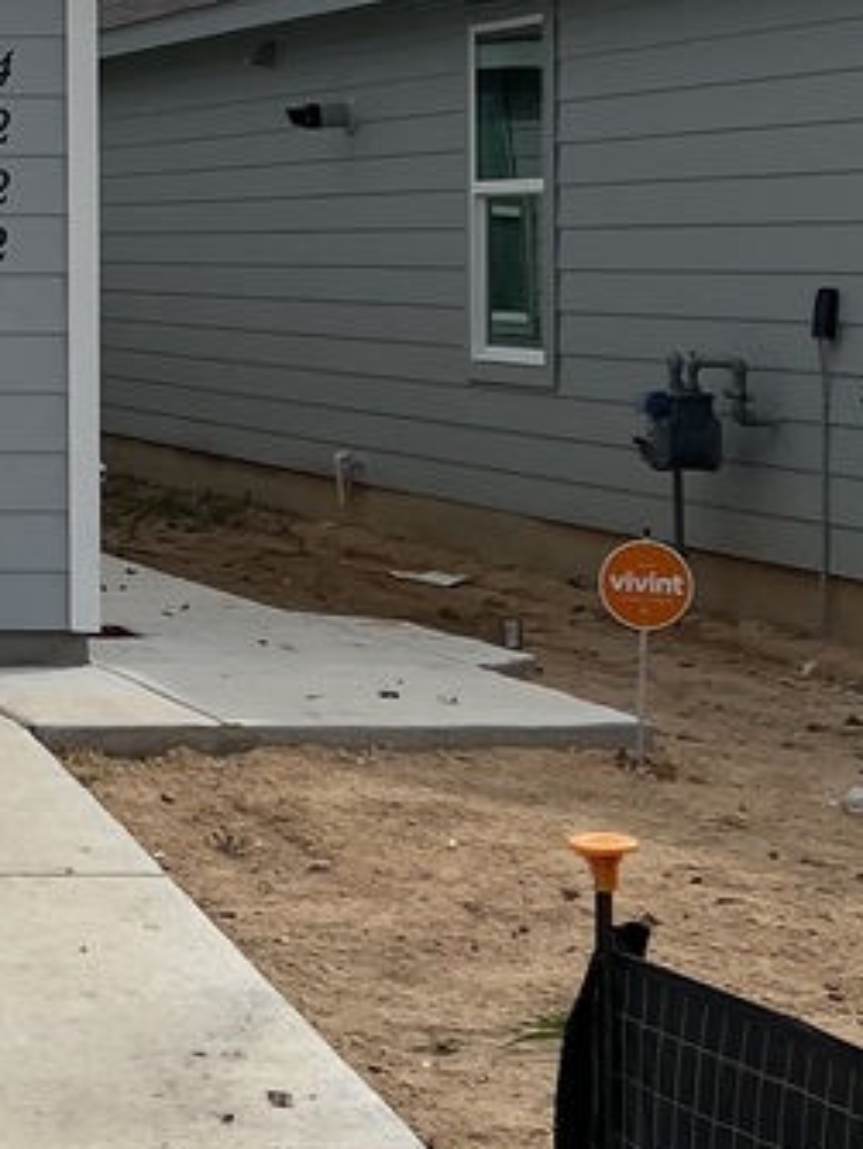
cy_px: 179
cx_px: -760
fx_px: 3718
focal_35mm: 112
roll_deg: +0.0
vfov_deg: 17.4
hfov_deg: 12.0
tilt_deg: +2.1
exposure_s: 1/8000
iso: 50
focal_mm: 5.7
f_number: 1.5
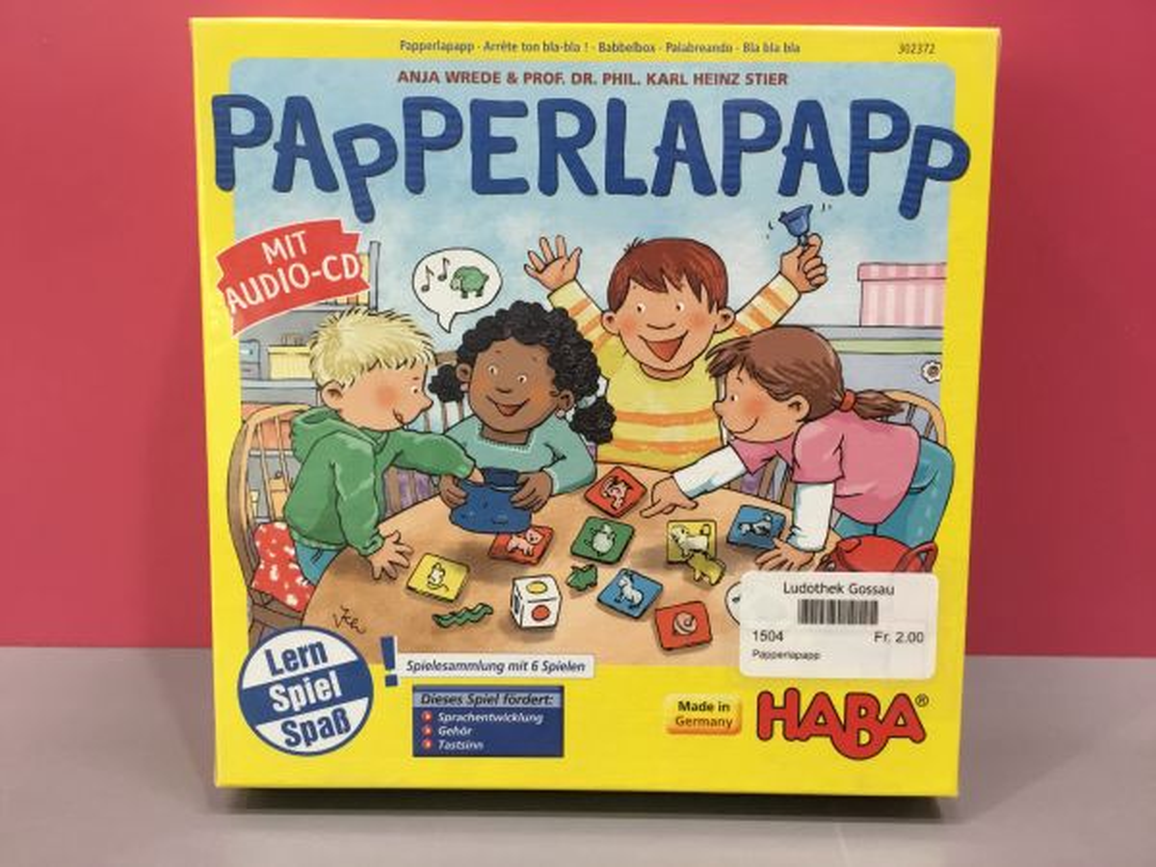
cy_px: 434
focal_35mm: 31
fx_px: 1035
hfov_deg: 58.4
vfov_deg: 45.4
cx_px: 578
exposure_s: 1/33
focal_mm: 3.3
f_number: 2.4
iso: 80
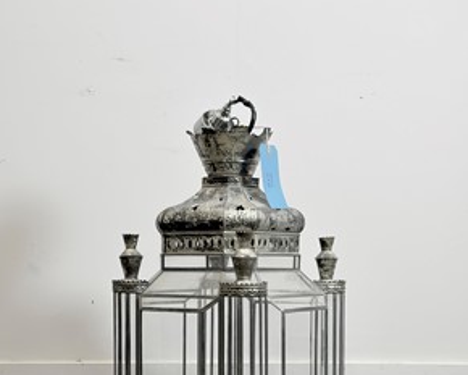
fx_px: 970
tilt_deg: -3.3
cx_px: 228
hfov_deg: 27.1
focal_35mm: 70
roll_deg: -0.2
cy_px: 318
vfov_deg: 21.5
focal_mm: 5.96
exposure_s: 1/100
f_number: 1.6
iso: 32
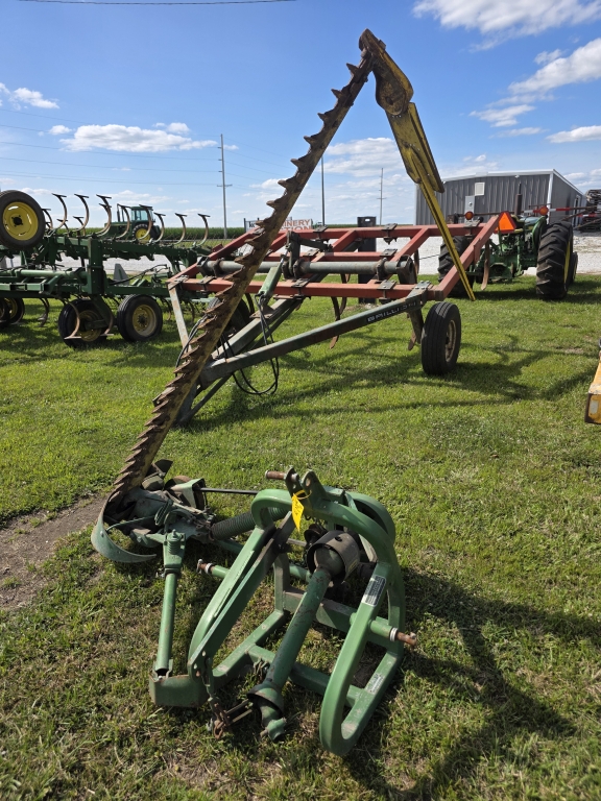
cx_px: 300
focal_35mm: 23
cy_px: 400
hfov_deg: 58.9
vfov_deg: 73.9
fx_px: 532
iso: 80
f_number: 1.7
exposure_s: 1/5447
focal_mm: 6.3
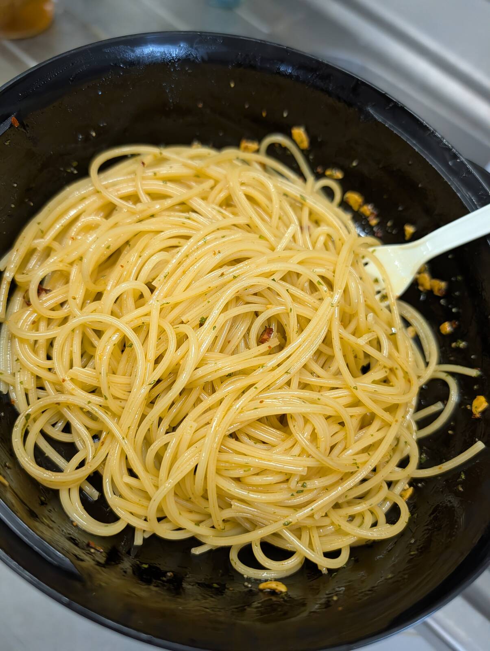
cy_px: 326
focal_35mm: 24
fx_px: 452
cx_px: 245
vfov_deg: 71.5
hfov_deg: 56.9
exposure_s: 1/370
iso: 518
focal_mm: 6.9
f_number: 1.68
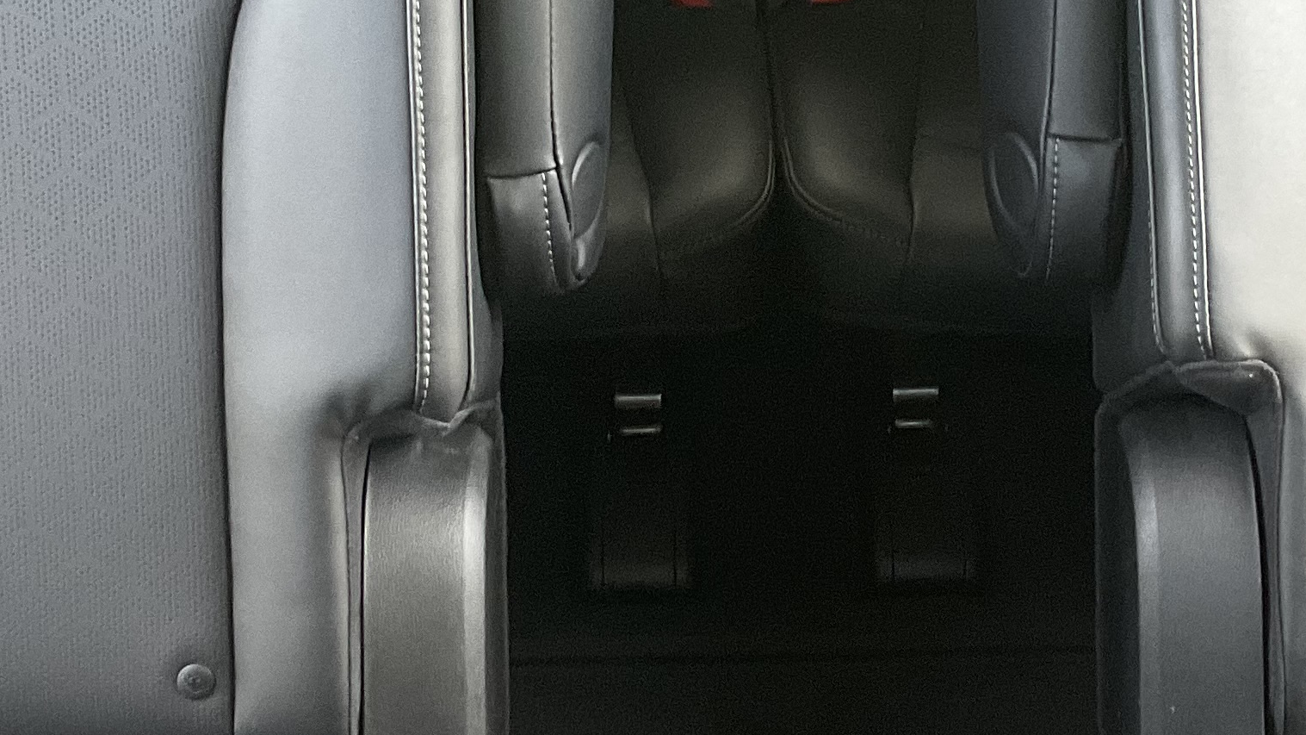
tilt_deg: -28.1
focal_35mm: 84
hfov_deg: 25.3
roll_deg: +0.9
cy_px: 128
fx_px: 2909
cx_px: 777
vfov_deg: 14.3
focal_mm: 3
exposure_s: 1/60
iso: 125
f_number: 1.8
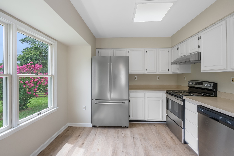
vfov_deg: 73.8
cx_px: 117
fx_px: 104
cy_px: 78
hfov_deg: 96.7
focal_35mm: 16
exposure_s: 1/13
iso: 250
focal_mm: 16
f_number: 8
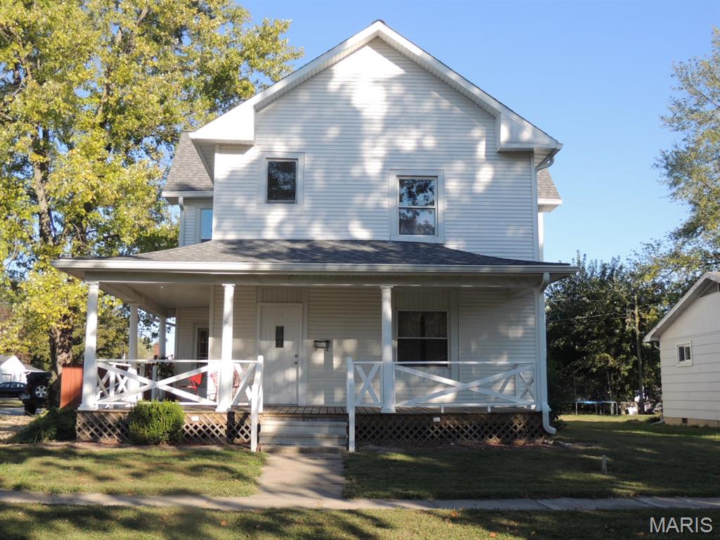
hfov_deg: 46.8
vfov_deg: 36.0
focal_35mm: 40
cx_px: 360
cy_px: 270
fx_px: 832
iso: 100
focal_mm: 7.1
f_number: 3.3
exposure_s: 1/500
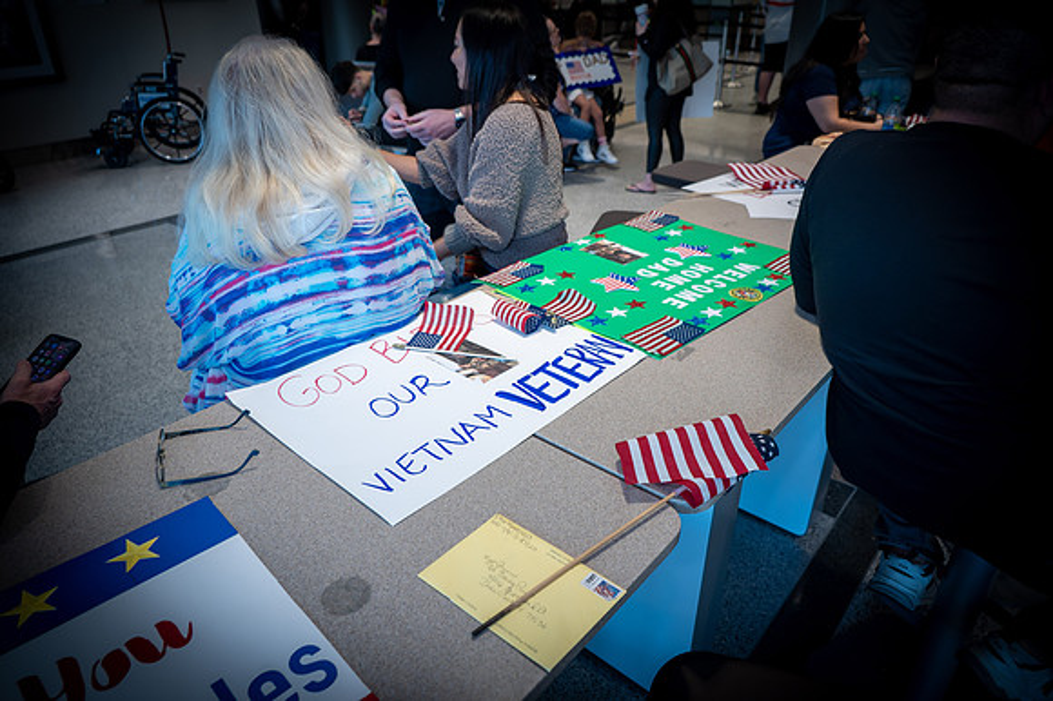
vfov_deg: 53.1
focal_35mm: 24
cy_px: 350
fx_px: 702
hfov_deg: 73.8
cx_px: 526
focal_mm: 24
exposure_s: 1/40
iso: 180
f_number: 4
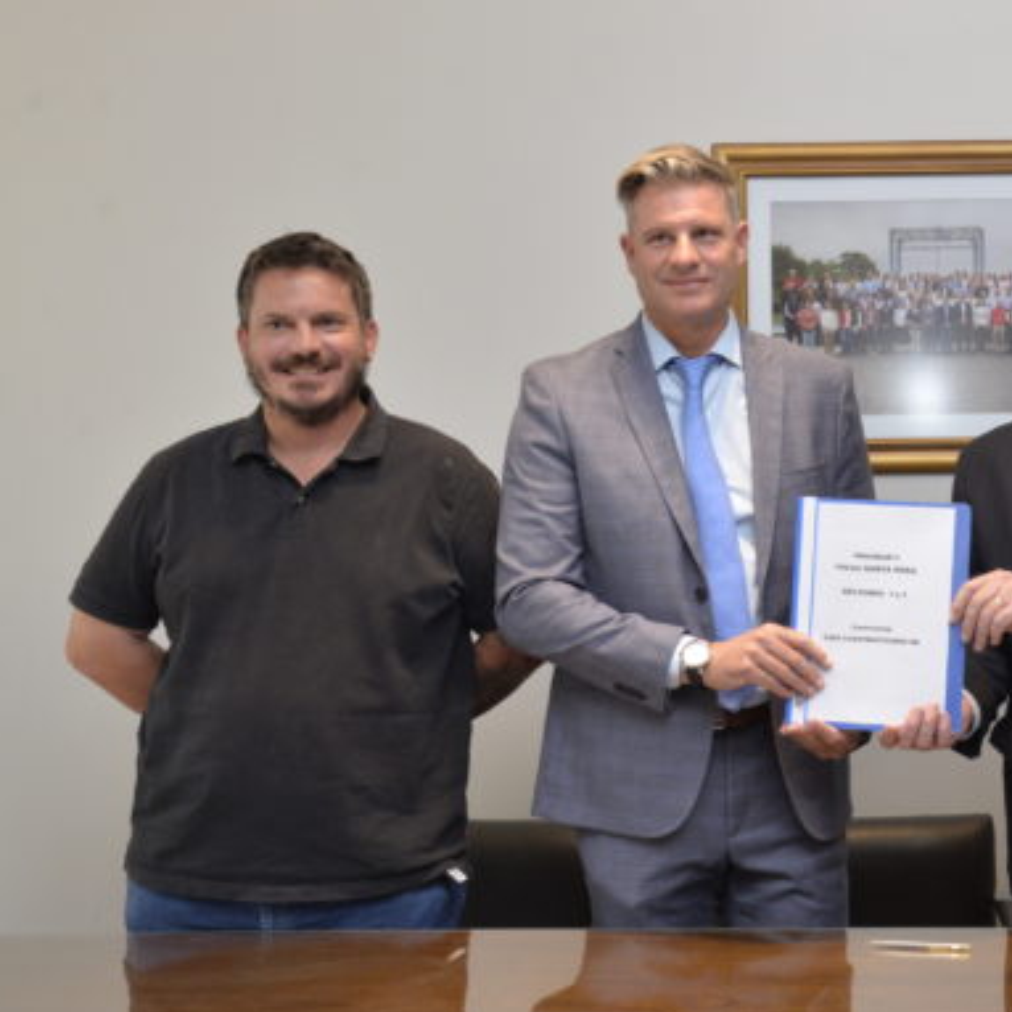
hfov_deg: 28.2
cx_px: 951
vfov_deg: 29.5
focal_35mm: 58
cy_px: 458
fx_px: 1918
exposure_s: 1/160
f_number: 5.6
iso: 1250
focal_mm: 34
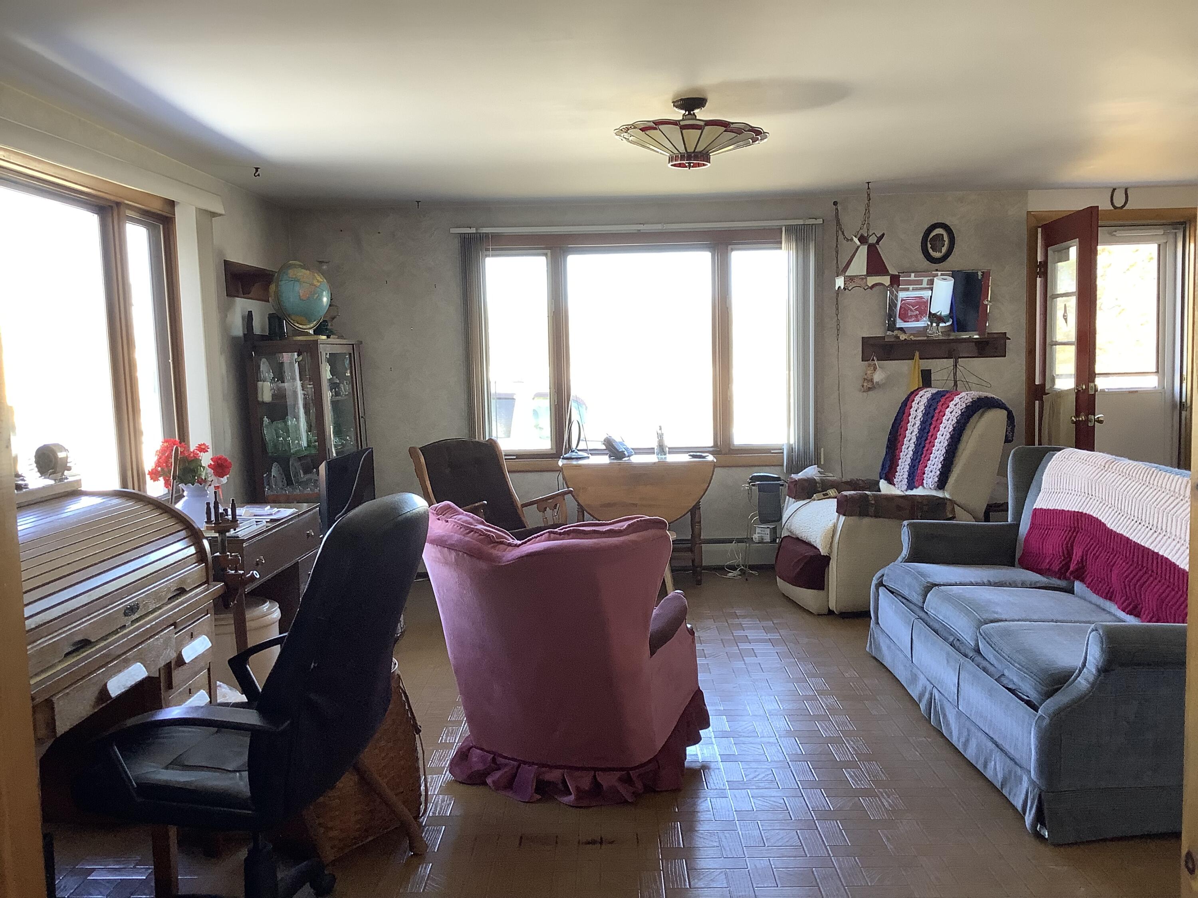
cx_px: 599
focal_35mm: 31
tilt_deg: -5.3
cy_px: 449
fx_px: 1073
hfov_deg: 58.4
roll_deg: +0.4
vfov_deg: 45.4
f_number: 2.4
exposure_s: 1/60
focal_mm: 3.3
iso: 64
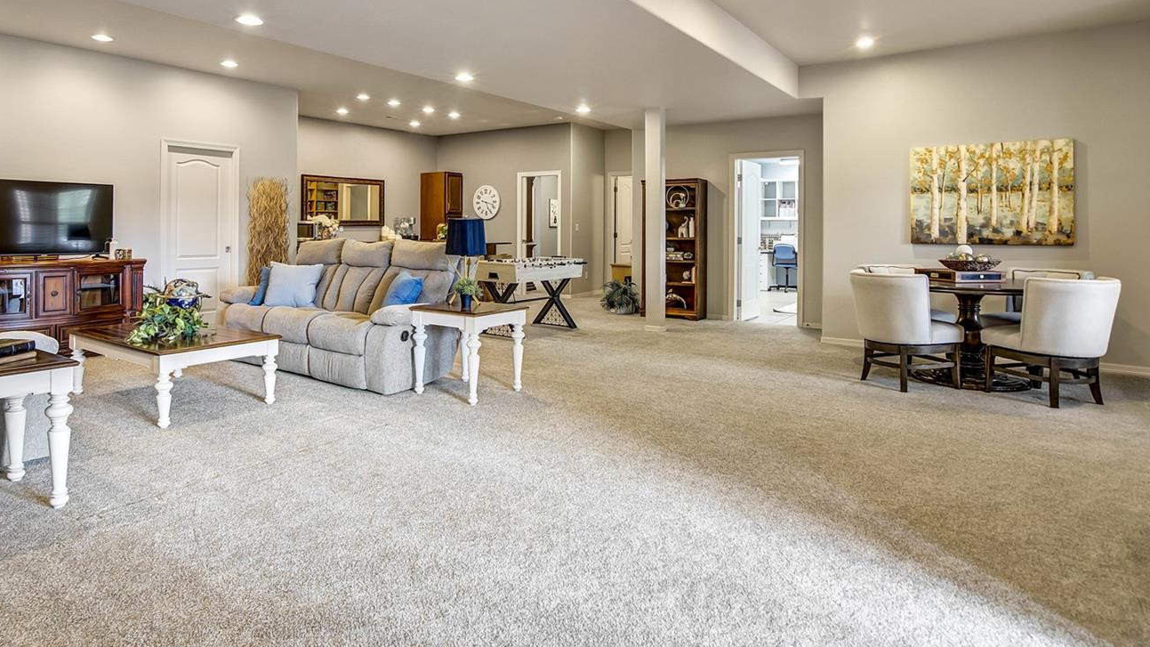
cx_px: 519
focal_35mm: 21
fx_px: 640
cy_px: 222
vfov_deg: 52.7
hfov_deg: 83.6
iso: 400
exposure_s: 1/6
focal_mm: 16
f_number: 8
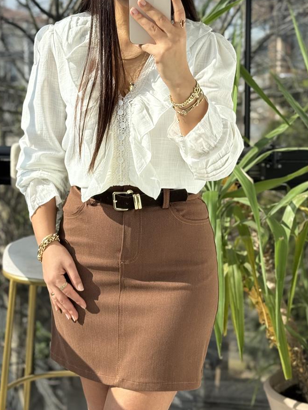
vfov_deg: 26.6
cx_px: 140
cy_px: 164
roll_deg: +0.5
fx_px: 865
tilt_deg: -17.9
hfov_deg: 20.2
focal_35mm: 73
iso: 80
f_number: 1.78
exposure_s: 1/1330
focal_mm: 6.76
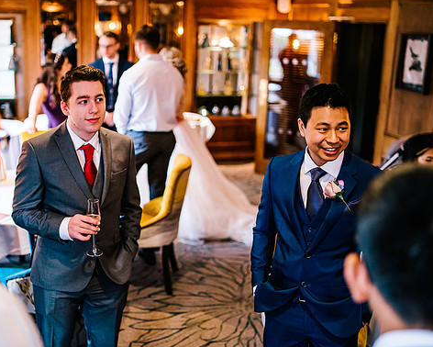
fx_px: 577
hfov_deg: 41.0
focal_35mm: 45
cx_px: 173
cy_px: 173
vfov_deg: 33.5
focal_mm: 35
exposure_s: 1/250
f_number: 1.4
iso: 1000
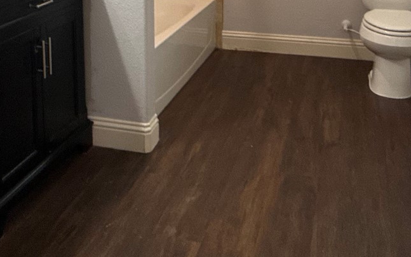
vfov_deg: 24.7
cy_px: -55
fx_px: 526
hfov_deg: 42.6
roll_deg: +0.3
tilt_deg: -6.3
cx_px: 194
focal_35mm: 47
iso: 320
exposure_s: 1/120
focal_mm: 2.22
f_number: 2.2
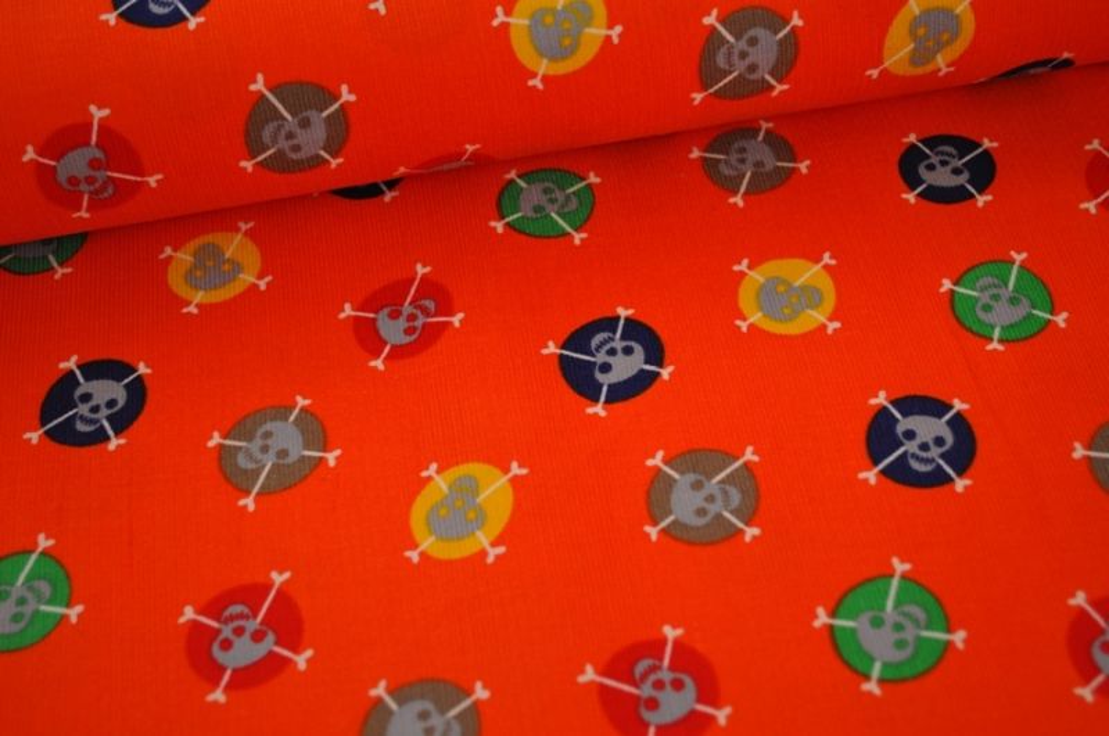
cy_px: 368
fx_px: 1569
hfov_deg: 38.9
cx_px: 554
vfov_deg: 26.4
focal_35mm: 51
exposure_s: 1/60
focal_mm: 34
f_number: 5
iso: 640
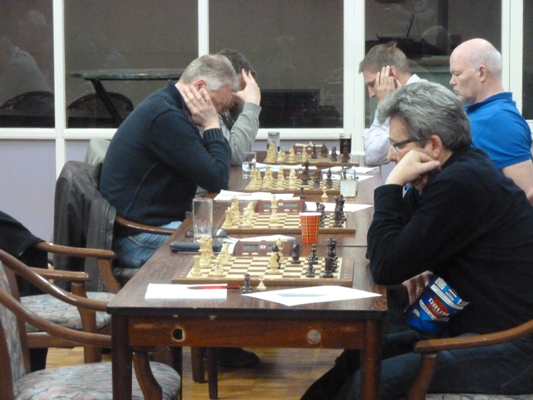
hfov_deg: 16.6
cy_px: 200
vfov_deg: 12.5
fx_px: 1832
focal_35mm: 119
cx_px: 266
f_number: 4.4
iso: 1250
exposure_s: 1/15
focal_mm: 19.5
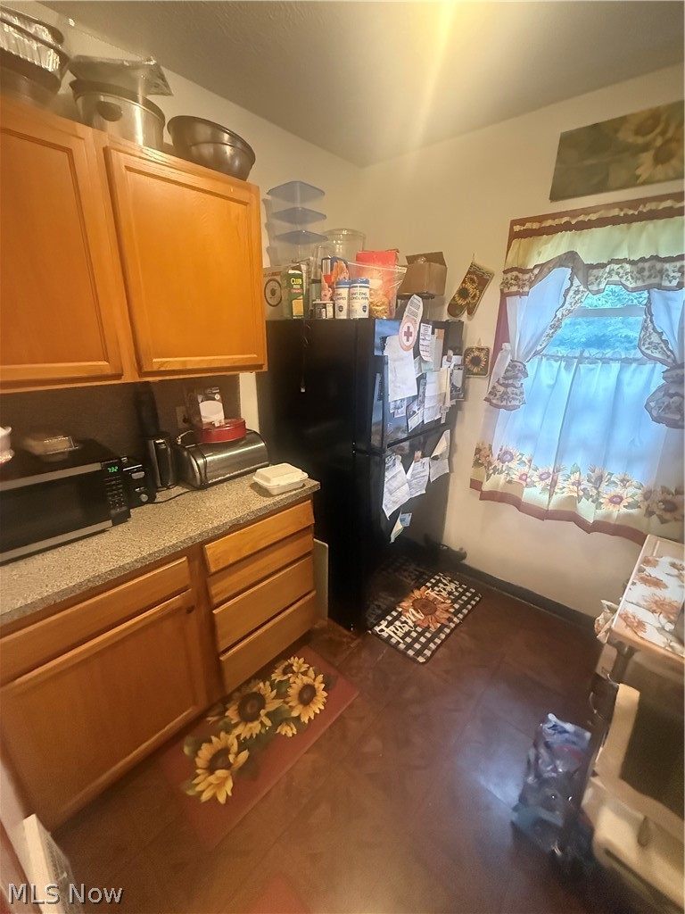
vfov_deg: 102.1
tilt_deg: -18.3
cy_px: 457
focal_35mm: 14
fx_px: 369
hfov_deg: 85.7
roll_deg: +0.4
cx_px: 342
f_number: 2.2
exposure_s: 1/60
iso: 1250
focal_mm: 2.22
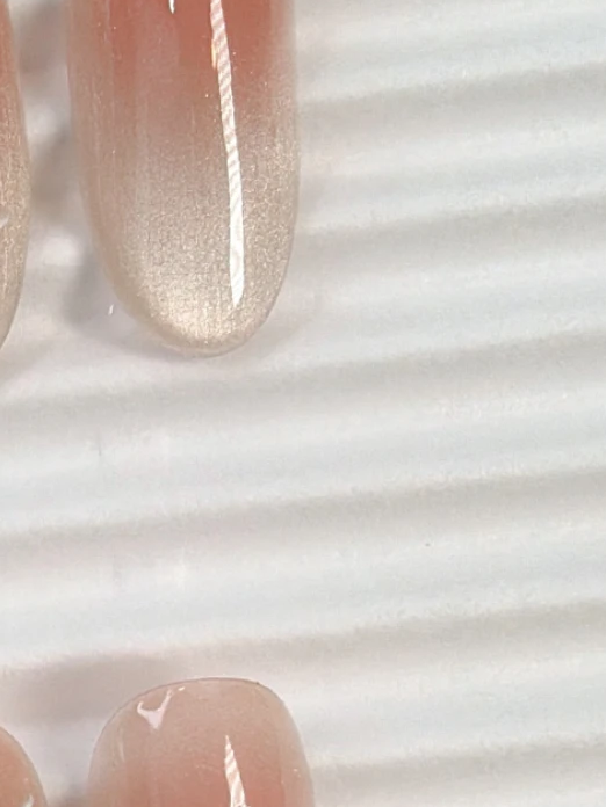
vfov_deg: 19.2
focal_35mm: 102
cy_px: 568
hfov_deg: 13.2
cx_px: -463
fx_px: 2381
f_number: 2.2
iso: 25
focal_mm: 2.22
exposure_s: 1/120
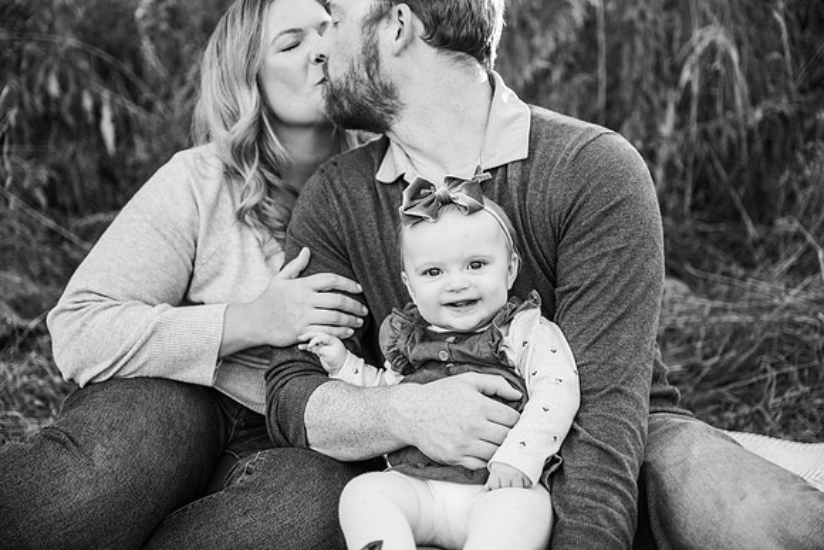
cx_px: 412
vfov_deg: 26.5
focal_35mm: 51
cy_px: 275
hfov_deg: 38.9
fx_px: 1168
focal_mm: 51
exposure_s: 1/800
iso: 640
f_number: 2.8
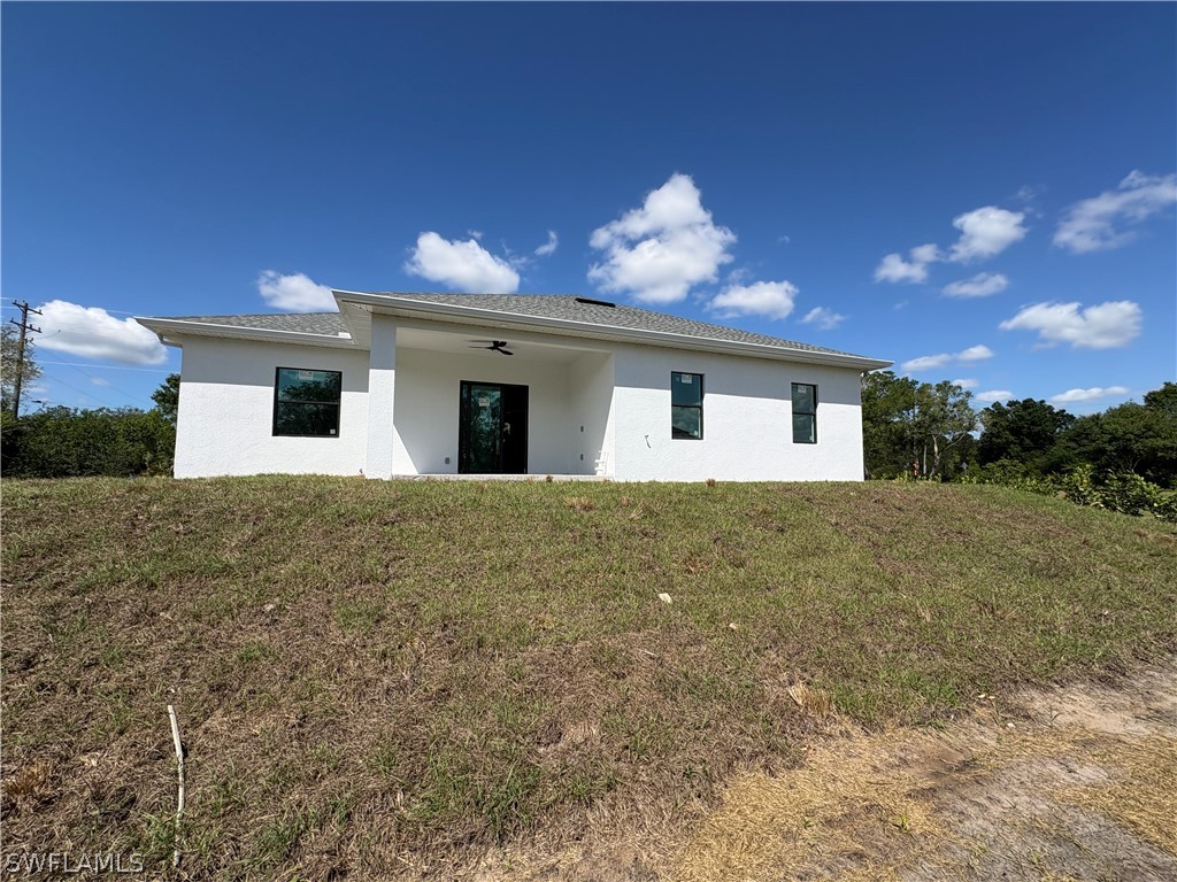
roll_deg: -1.2
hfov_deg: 102.1
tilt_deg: +3.7
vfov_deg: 85.7
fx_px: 476
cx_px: 588
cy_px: 441
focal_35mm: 14
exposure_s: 1/3106
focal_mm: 2.22
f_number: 2.2
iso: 50
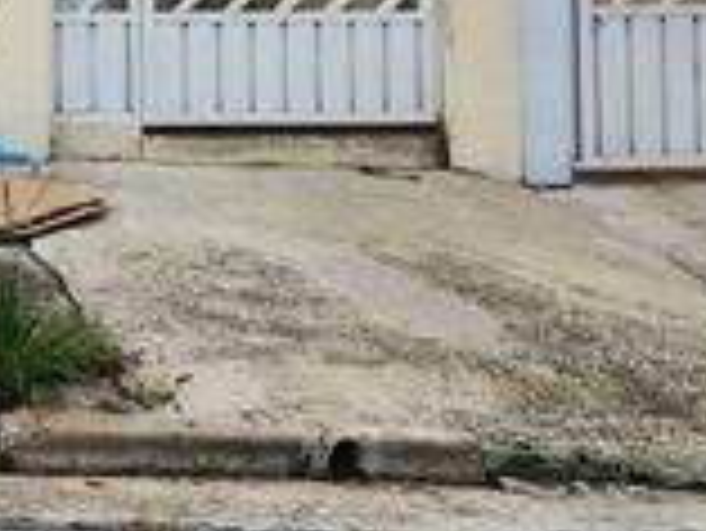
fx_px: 2388
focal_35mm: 117
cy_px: -243
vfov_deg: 12.1
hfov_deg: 15.7
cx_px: -310
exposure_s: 1/1737
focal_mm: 5.4
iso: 20
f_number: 1.8
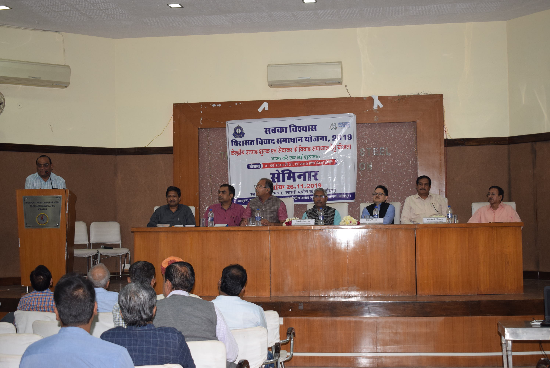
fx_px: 826
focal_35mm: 54
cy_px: 184
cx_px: 275
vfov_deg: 25.1
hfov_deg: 36.8
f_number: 4.8
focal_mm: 36
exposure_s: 1/60
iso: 800
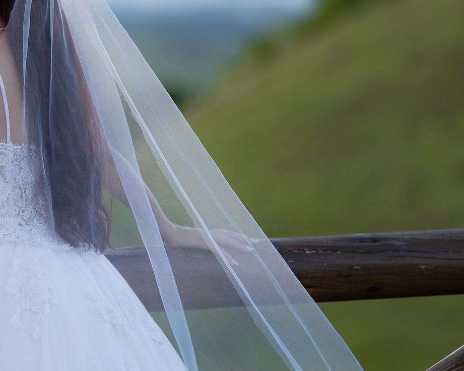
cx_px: -98
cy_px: 90
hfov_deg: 8.5
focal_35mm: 226
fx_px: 3102
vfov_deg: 6.8
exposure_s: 1/3200
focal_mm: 85
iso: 500
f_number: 1.4
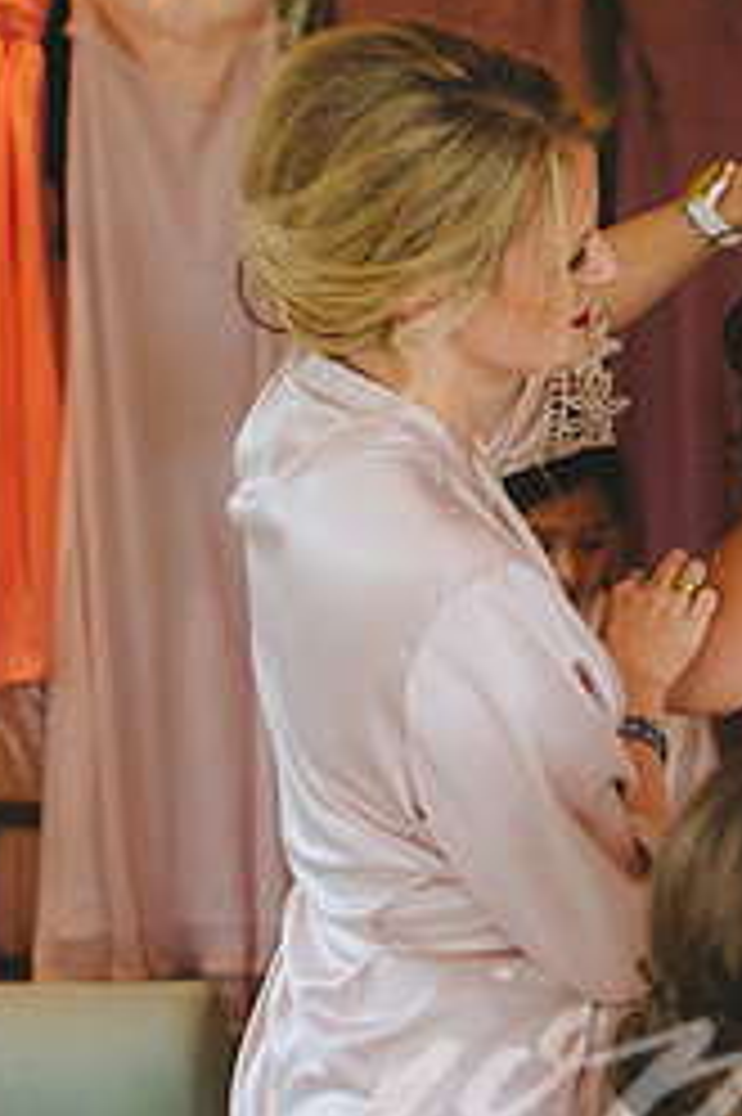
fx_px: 2539
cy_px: 556
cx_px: 1237
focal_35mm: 82
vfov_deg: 24.8
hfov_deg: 14.9
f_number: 2
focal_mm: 35
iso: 1000
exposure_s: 1/1000
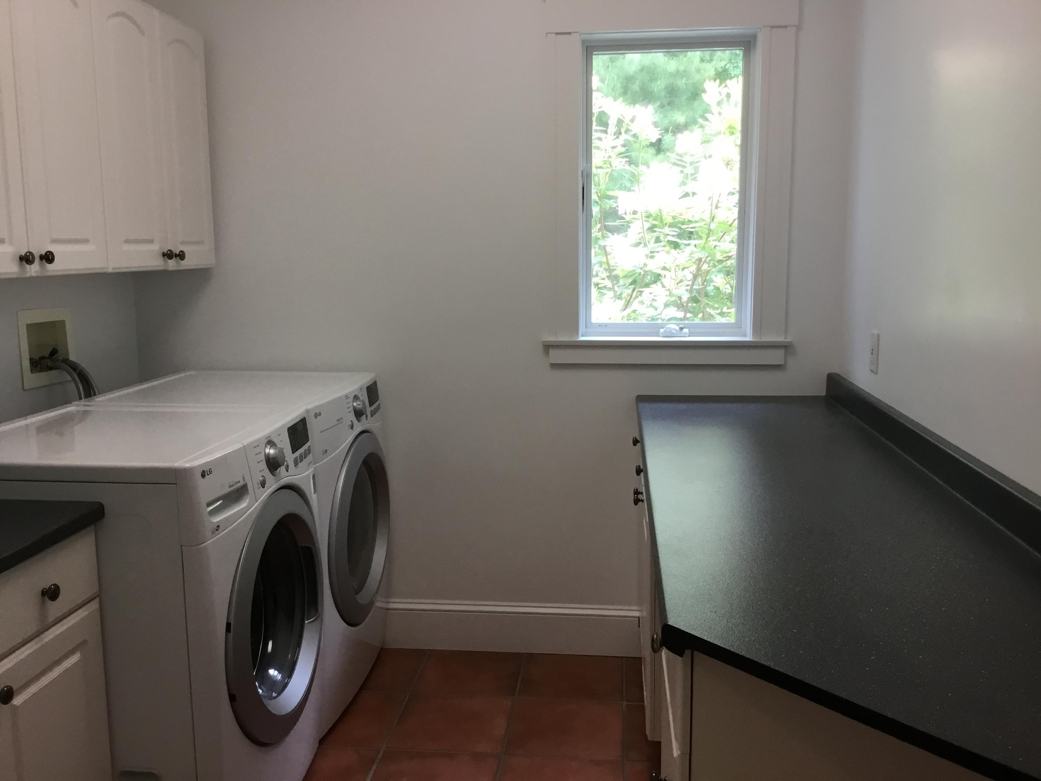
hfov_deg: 58.4
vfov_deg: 45.4
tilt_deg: -8.5
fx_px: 932
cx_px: 520
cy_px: 390
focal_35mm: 31
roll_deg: +0.7
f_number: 2.4
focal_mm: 3.3
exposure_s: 1/30
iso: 32
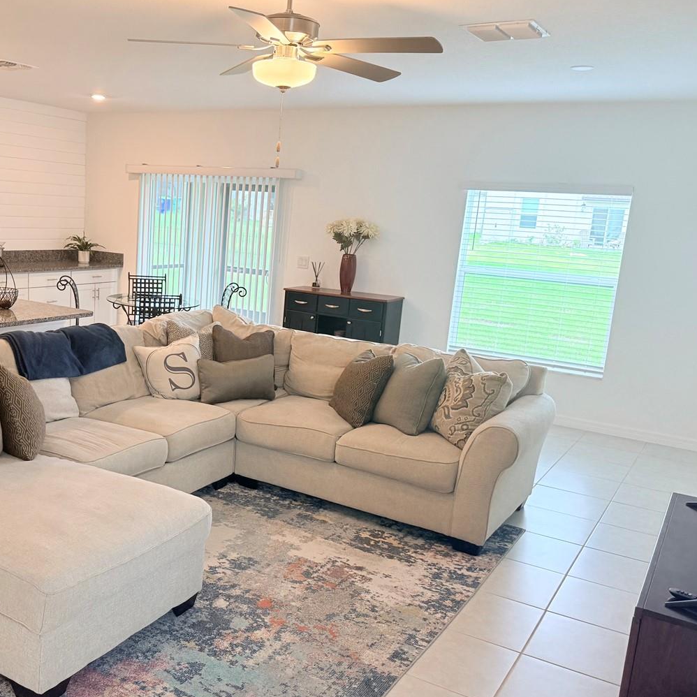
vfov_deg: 48.4
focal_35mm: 34
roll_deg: -3.5
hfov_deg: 47.4
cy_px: 360
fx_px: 775
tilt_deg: -11.3
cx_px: 212
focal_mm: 6.76
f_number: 1.78
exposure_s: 1/168
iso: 200
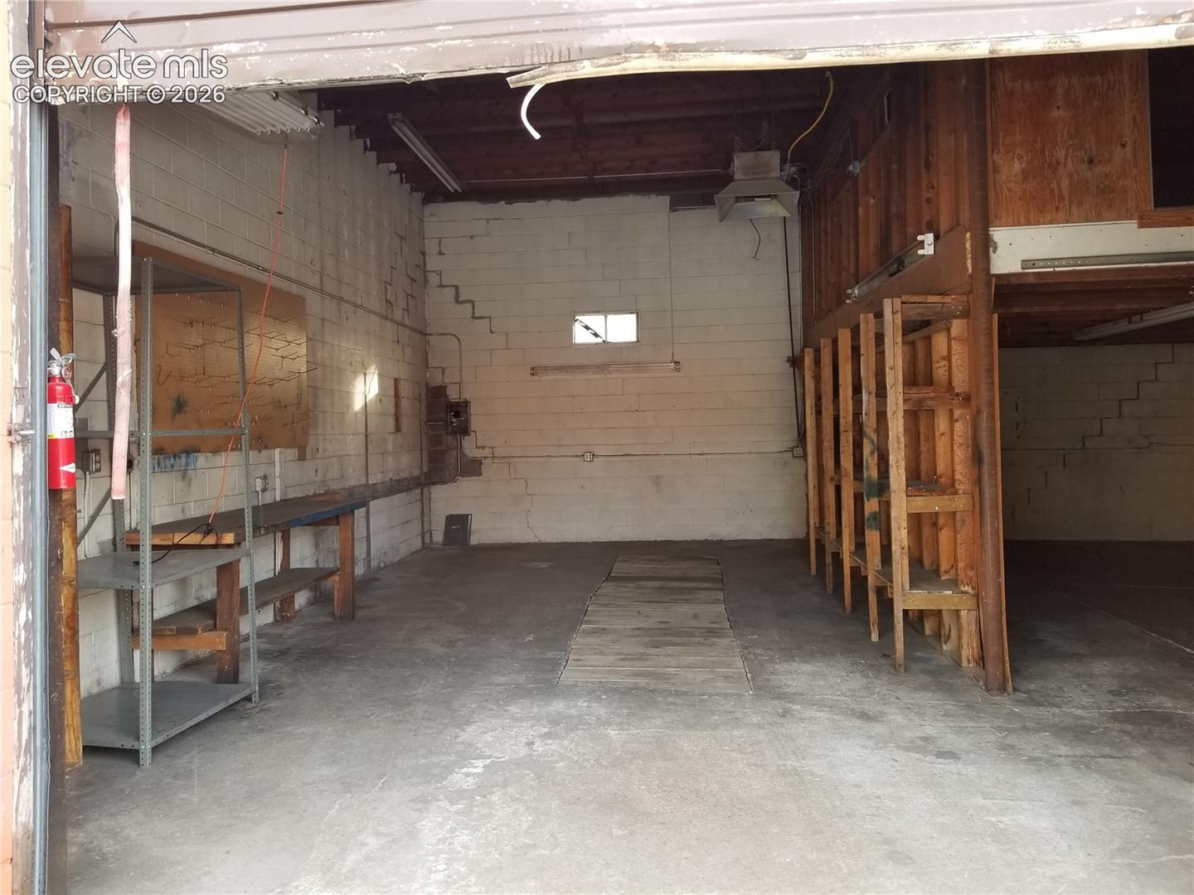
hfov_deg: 67.3
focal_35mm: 26
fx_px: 897
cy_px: 448
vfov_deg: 53.1
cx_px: 597
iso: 64
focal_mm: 4.25
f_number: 1.7
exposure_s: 1/60
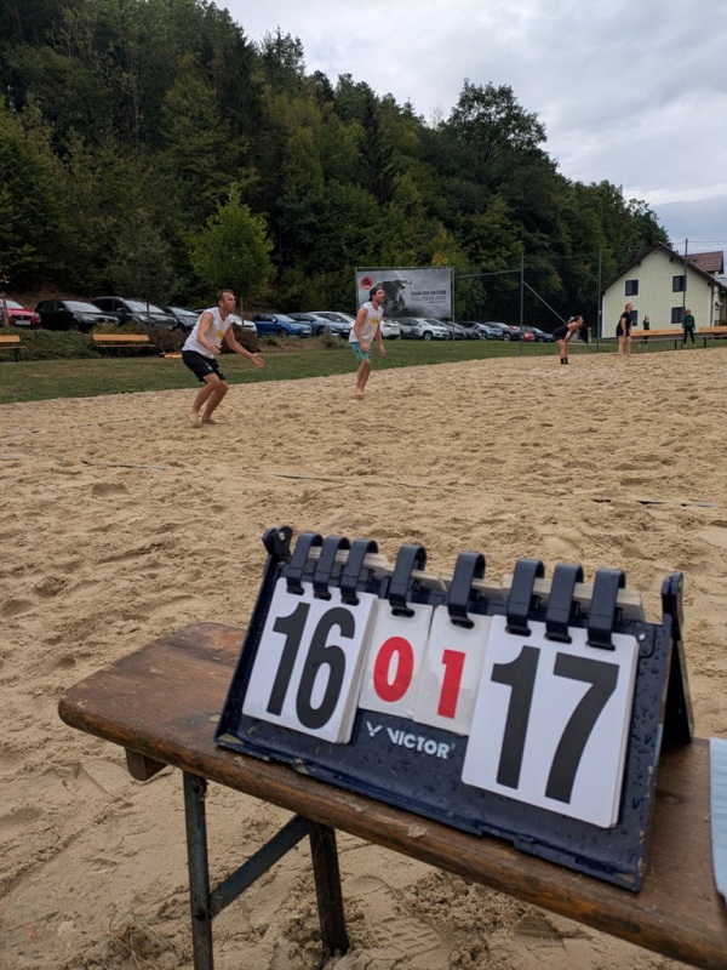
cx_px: 364
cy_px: 485
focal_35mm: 25
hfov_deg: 54.9
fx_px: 700
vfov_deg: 69.4
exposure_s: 1/1653
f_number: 1.89
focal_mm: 5.43
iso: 44
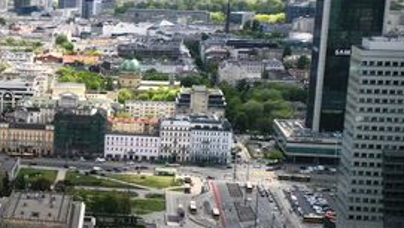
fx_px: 997
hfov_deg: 20.1
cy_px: 150
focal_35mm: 93
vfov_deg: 13.0
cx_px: -182
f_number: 4.5
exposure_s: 1/30
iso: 100
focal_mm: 10.26
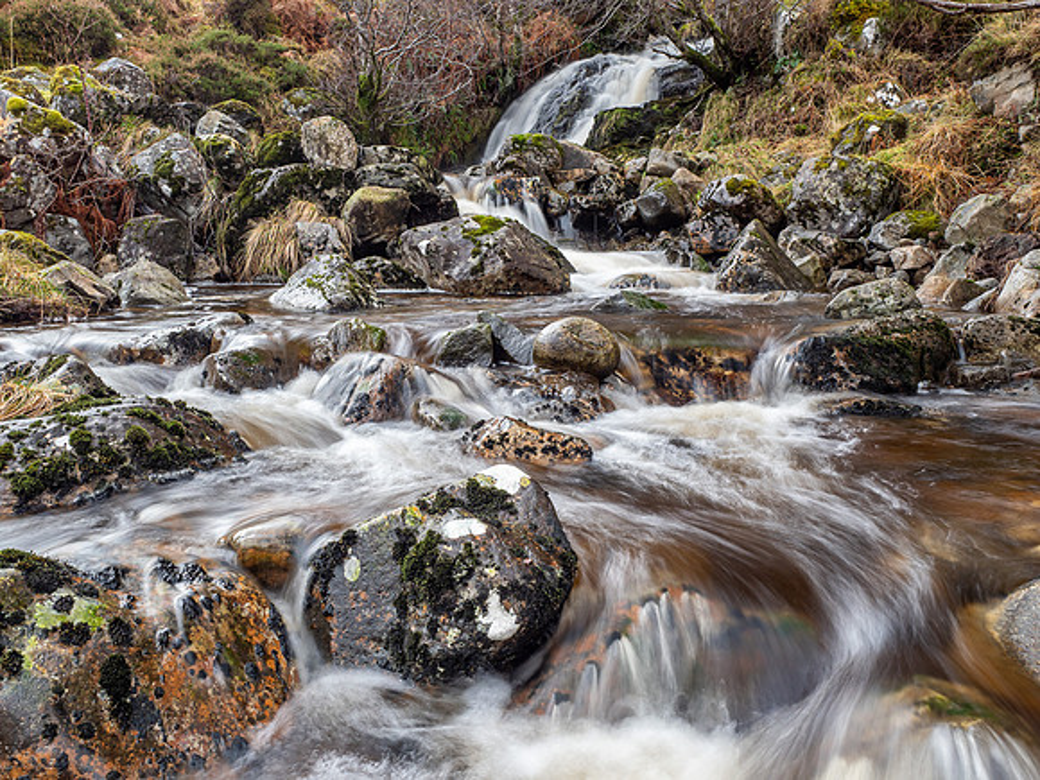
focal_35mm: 34
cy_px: 390
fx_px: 1021
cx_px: 520
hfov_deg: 54.0
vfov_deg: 41.8
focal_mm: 17
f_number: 7.1
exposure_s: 1/2.5
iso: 200
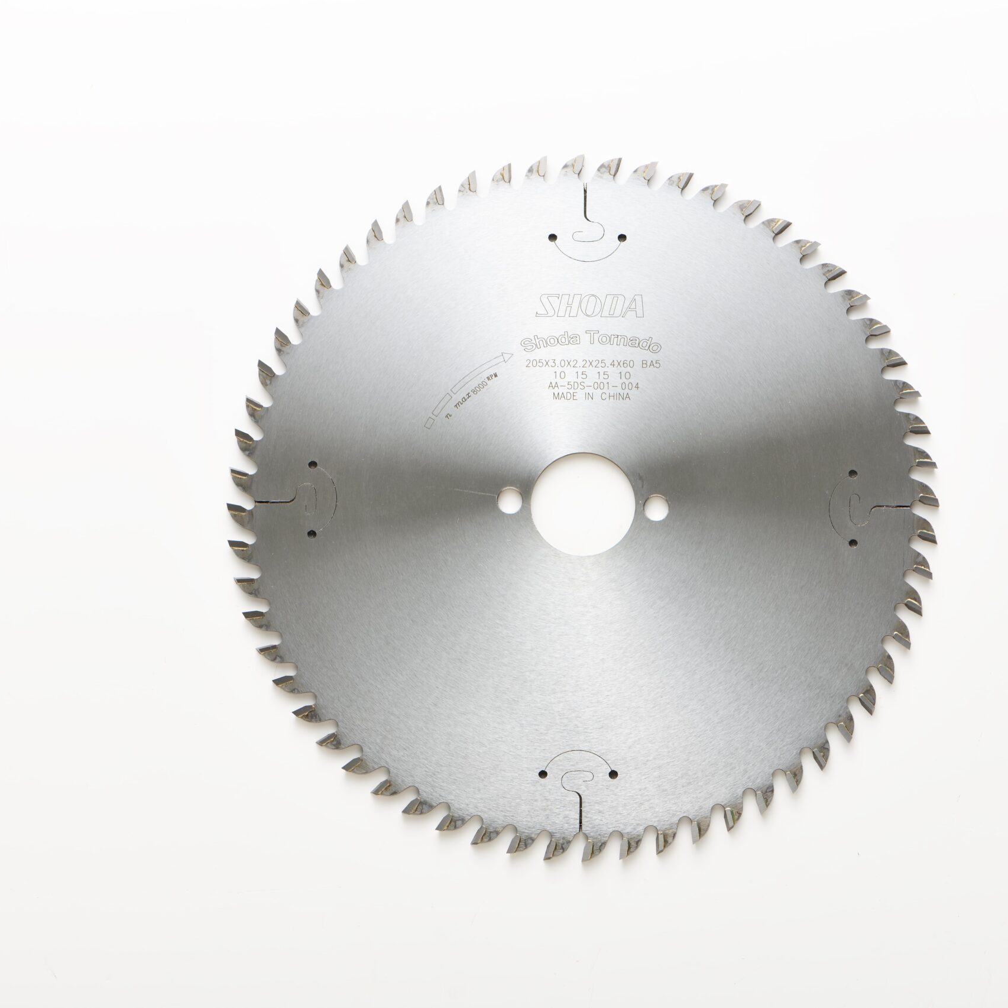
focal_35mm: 134
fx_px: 4415
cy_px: 504
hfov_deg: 13.0
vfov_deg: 13.0
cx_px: 582
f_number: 11
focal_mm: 105
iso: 200
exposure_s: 1/160
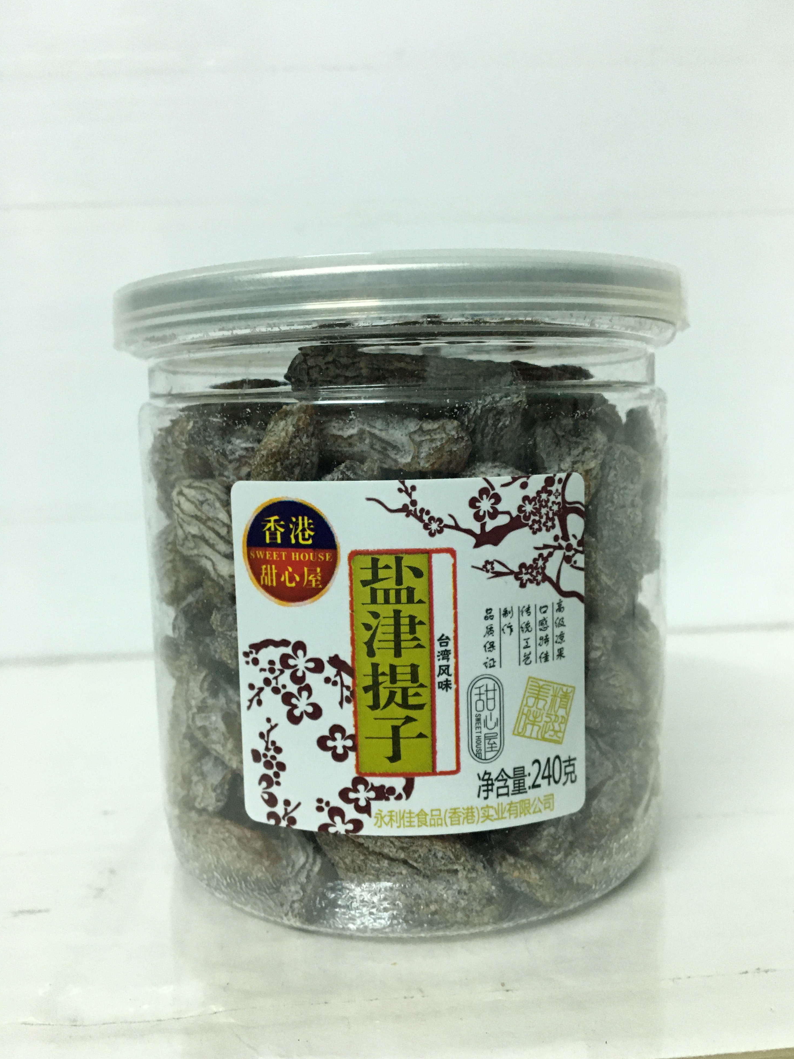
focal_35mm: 30
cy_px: 543
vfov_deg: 60.0
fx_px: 918
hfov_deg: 46.8
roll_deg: +0.0
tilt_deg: -6.4
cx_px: 409
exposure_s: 1/20
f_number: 2.2
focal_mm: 4.15
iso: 200
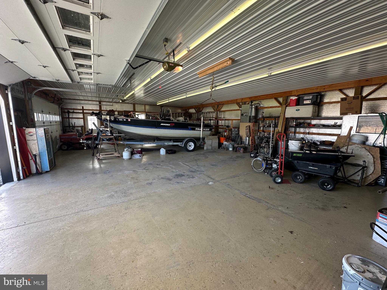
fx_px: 157
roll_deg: -0.6
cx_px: 194
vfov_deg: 85.7
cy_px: 145
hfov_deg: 102.1
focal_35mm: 14
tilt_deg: -7.8
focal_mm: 2.22
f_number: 2.2
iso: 100
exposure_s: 1/120
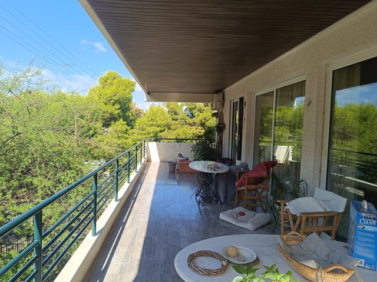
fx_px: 261
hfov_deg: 71.6
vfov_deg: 56.8
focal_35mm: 24
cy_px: 141
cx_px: 188
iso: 54
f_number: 1.88
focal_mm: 5.59
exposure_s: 1/765
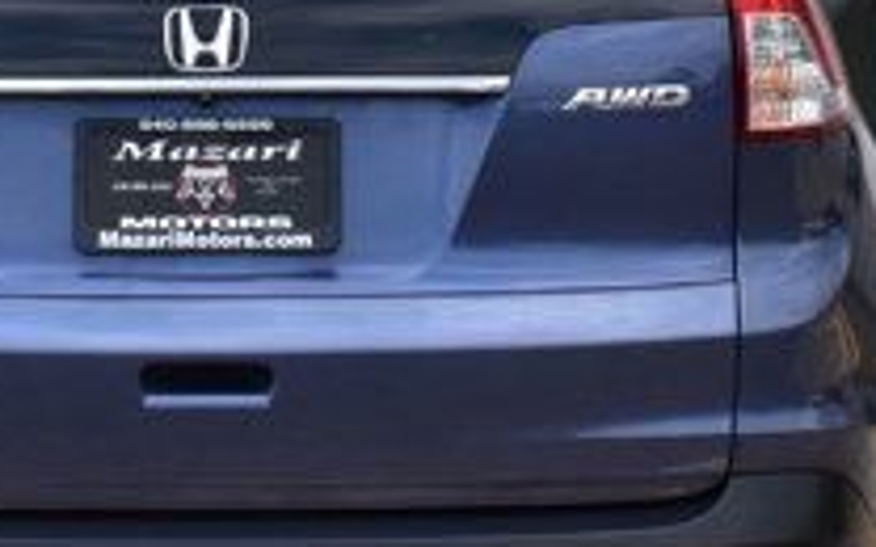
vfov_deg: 6.0
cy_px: -160
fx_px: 5217
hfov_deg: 9.6
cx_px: 240
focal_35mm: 219
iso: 400
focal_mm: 29
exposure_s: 1/400
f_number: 11
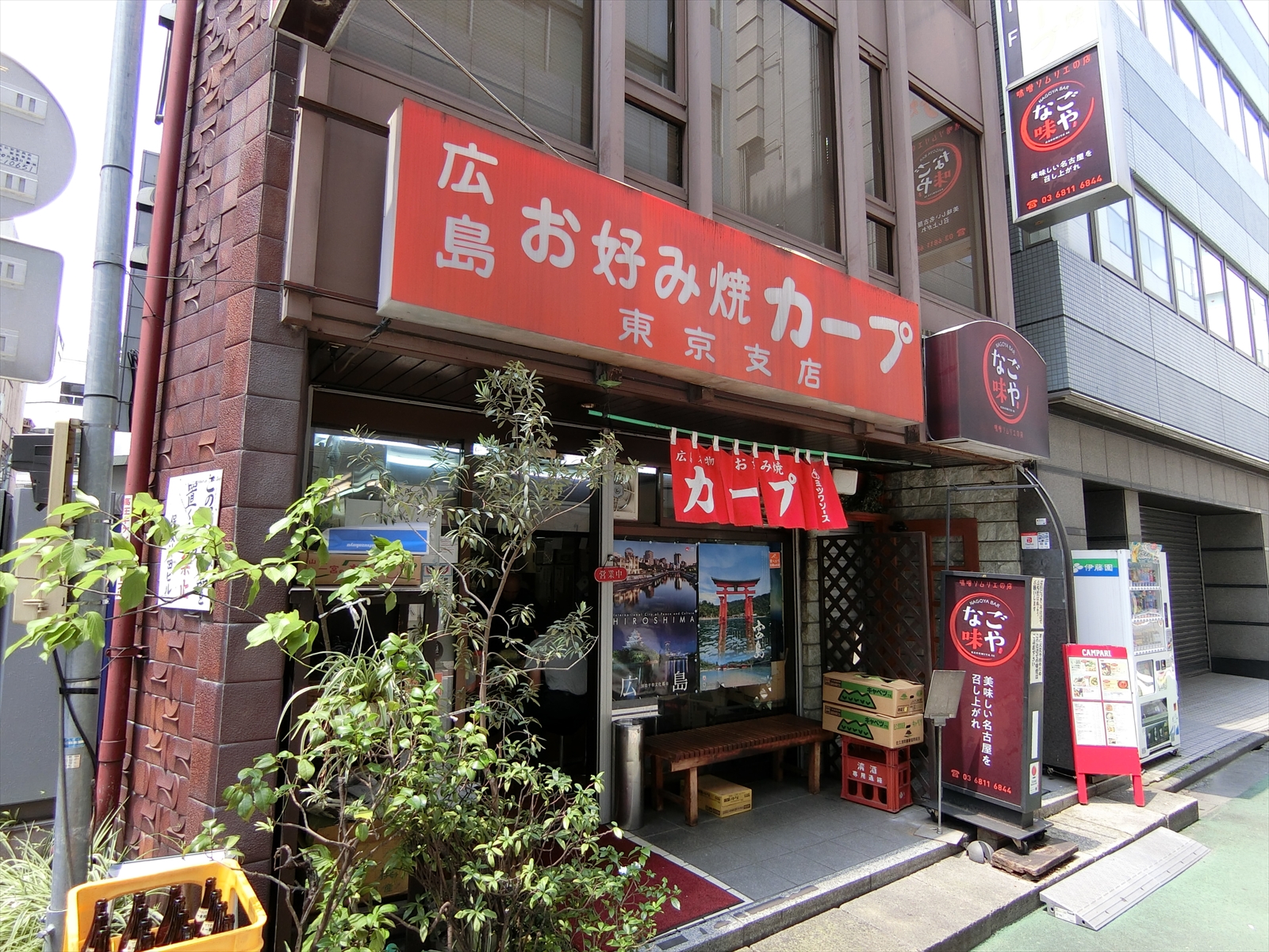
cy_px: 476
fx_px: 697
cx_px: 634
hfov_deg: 84.7
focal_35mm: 19
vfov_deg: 68.7
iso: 80
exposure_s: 1/200
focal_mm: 4.06
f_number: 2.7
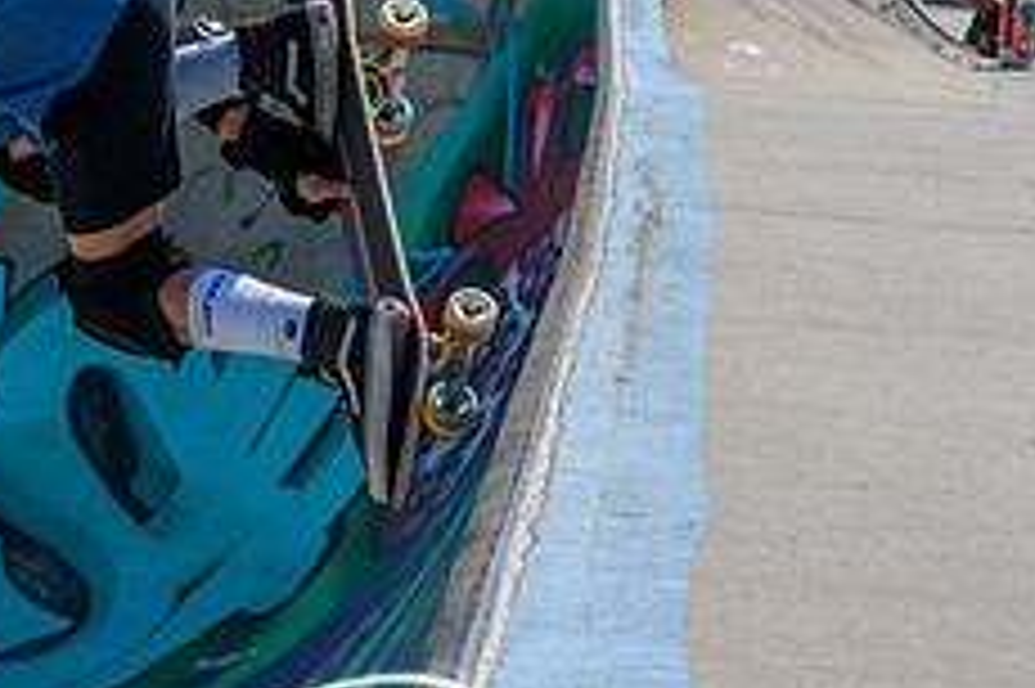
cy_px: 501
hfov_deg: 7.7
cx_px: -130
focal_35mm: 265
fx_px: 7613
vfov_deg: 5.2
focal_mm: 70
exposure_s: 1/1000
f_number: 8
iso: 200
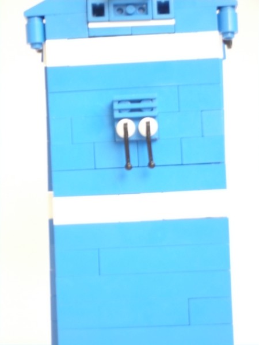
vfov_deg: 18.7
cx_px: 130
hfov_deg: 14.1
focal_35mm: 105
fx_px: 1047
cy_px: 172
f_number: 5
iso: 250
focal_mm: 17.4
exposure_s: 1/8
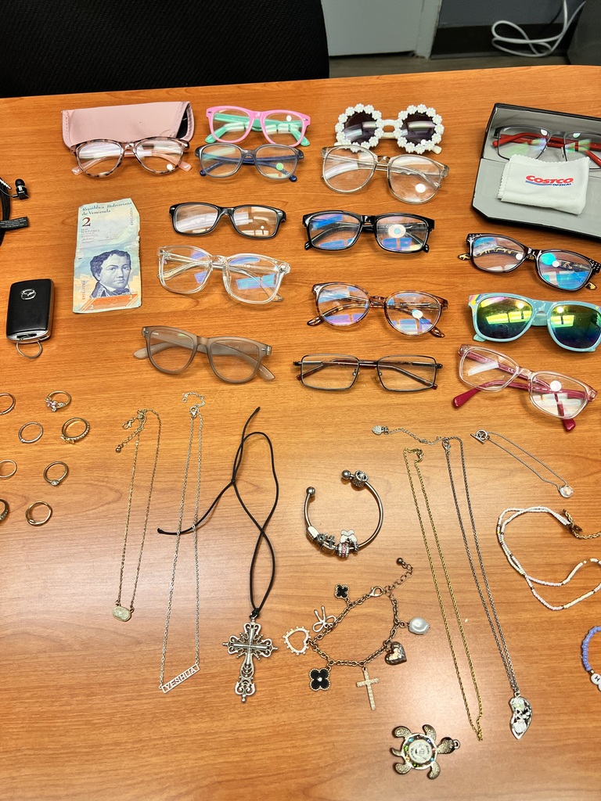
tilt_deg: -59.3
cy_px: 400
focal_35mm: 26
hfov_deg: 53.1
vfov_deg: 67.3
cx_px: 300
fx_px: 602
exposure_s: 1/120
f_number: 1.5
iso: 100
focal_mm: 5.7
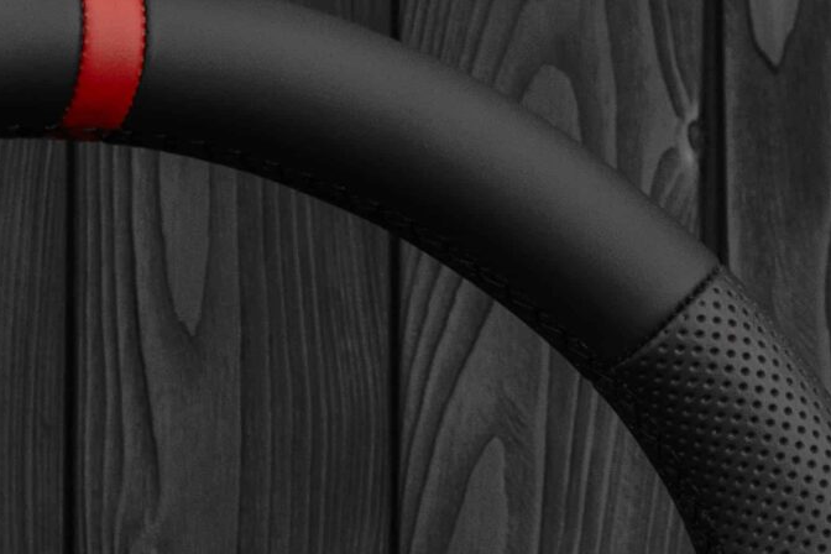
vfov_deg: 6.7
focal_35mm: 200
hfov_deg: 10.2
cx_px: 43
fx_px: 4614
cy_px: 966
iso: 500
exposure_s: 1/125
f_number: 6.3
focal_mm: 35
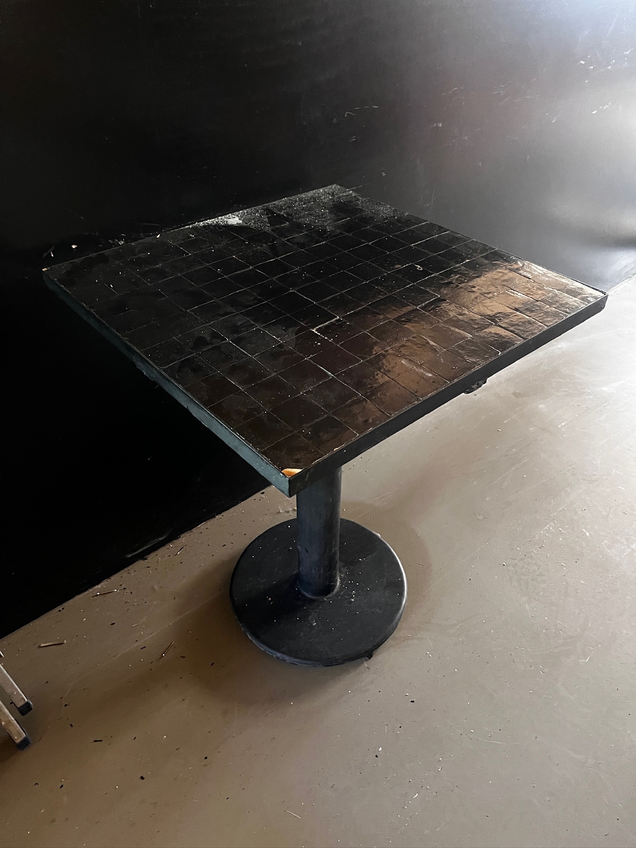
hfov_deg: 53.1
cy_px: 424
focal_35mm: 26
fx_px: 637
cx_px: 318
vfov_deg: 67.3
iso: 800
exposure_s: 1/30
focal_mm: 5.1
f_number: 1.6
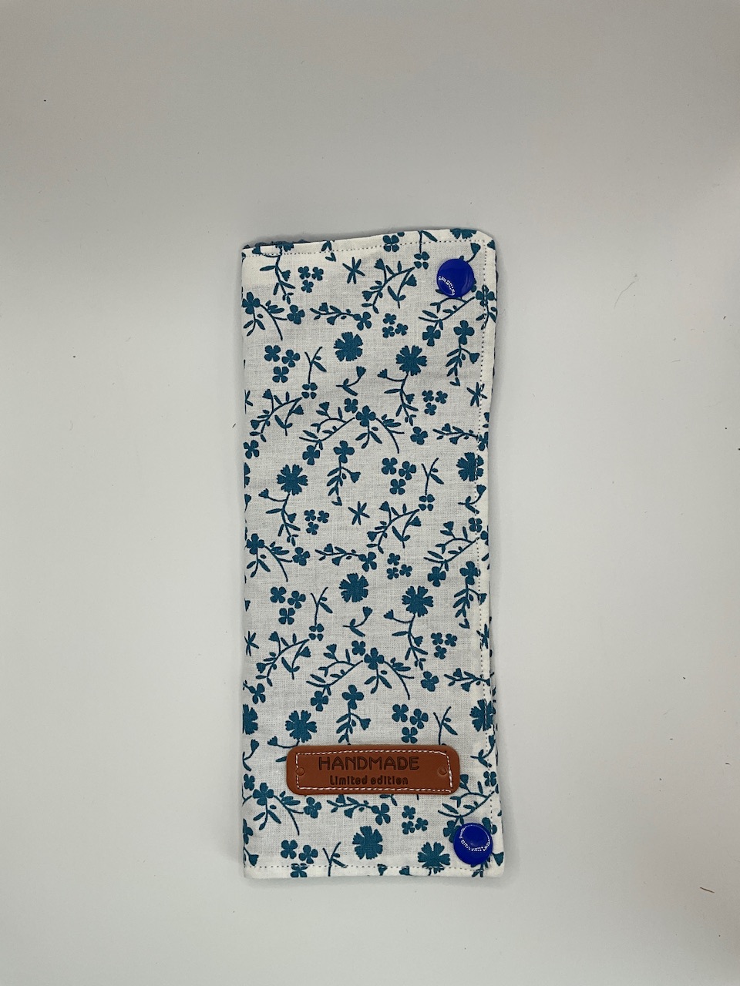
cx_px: 370
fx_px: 827
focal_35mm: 29
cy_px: 493
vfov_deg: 61.7
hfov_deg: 48.2
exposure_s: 1/422
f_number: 1.8
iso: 25
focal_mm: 3
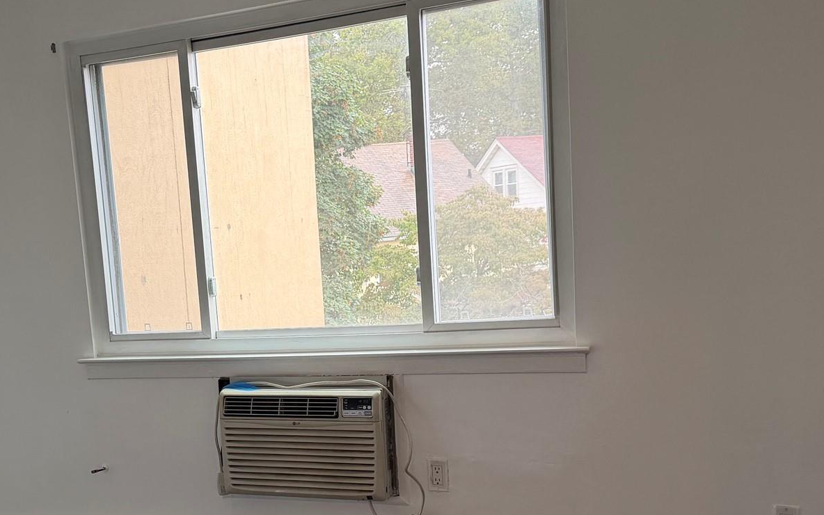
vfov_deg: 28.9
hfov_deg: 44.3
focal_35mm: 44
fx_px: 988
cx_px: 244
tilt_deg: -7.9
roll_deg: +4.7
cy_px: 364
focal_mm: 6.76
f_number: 1.78
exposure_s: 1/60
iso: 200
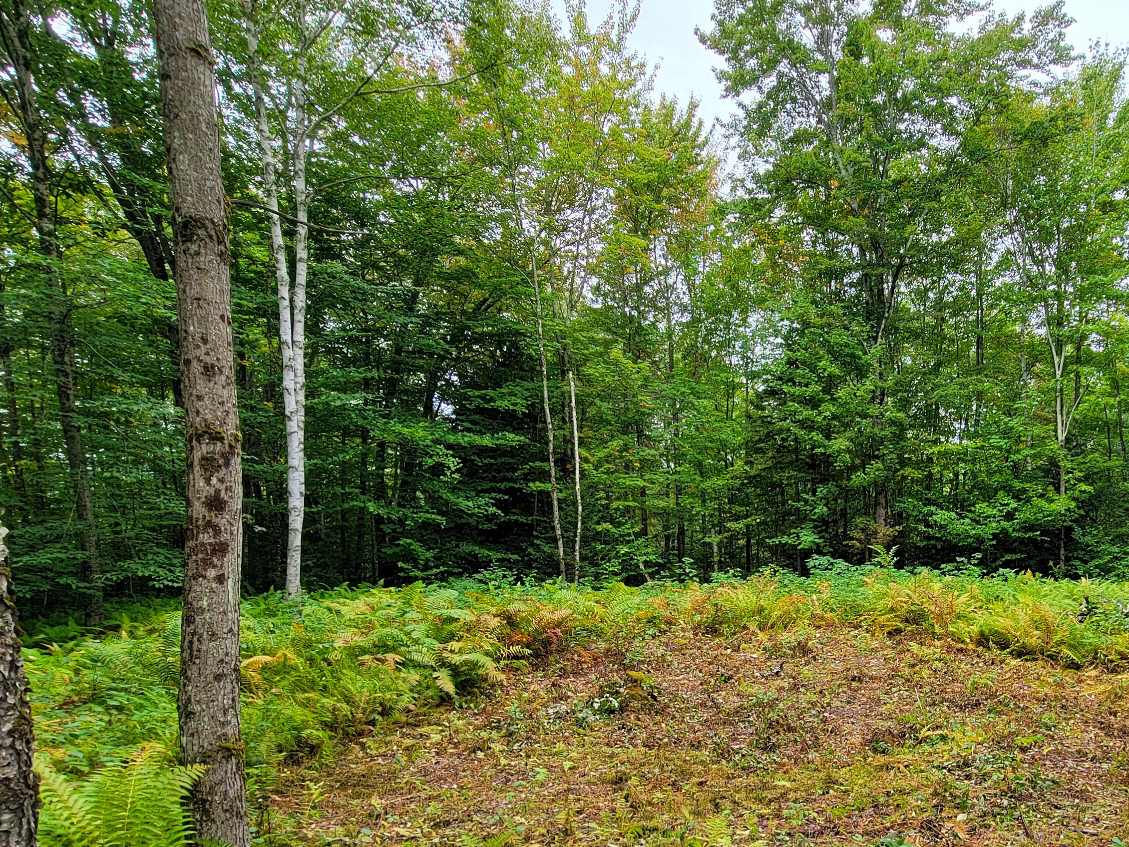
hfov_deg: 71.1
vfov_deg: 56.7
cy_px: 608
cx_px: 777
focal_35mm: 23
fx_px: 750
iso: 50
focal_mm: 2.2
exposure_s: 1/150
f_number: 2.2
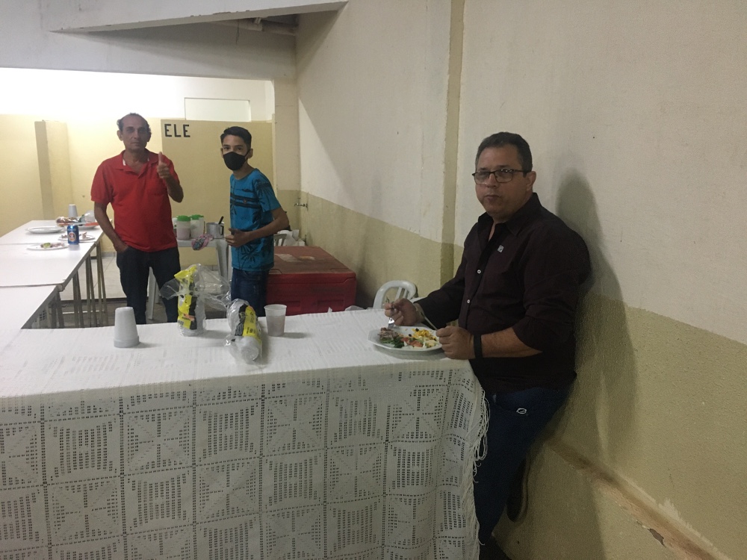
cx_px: 374
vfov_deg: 48.2
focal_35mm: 29
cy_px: 280
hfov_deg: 61.7
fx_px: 626
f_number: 2.2
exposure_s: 1/30
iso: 200
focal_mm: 4.15
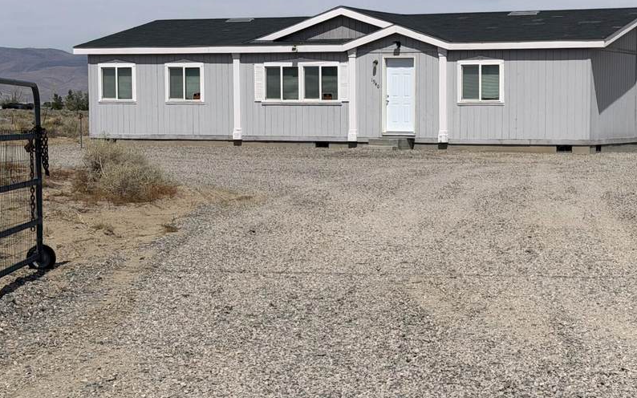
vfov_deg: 15.9
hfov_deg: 25.0
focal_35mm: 82
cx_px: 447
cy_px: 211
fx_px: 1423
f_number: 1.78
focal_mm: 6.76
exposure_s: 1/13333
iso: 80
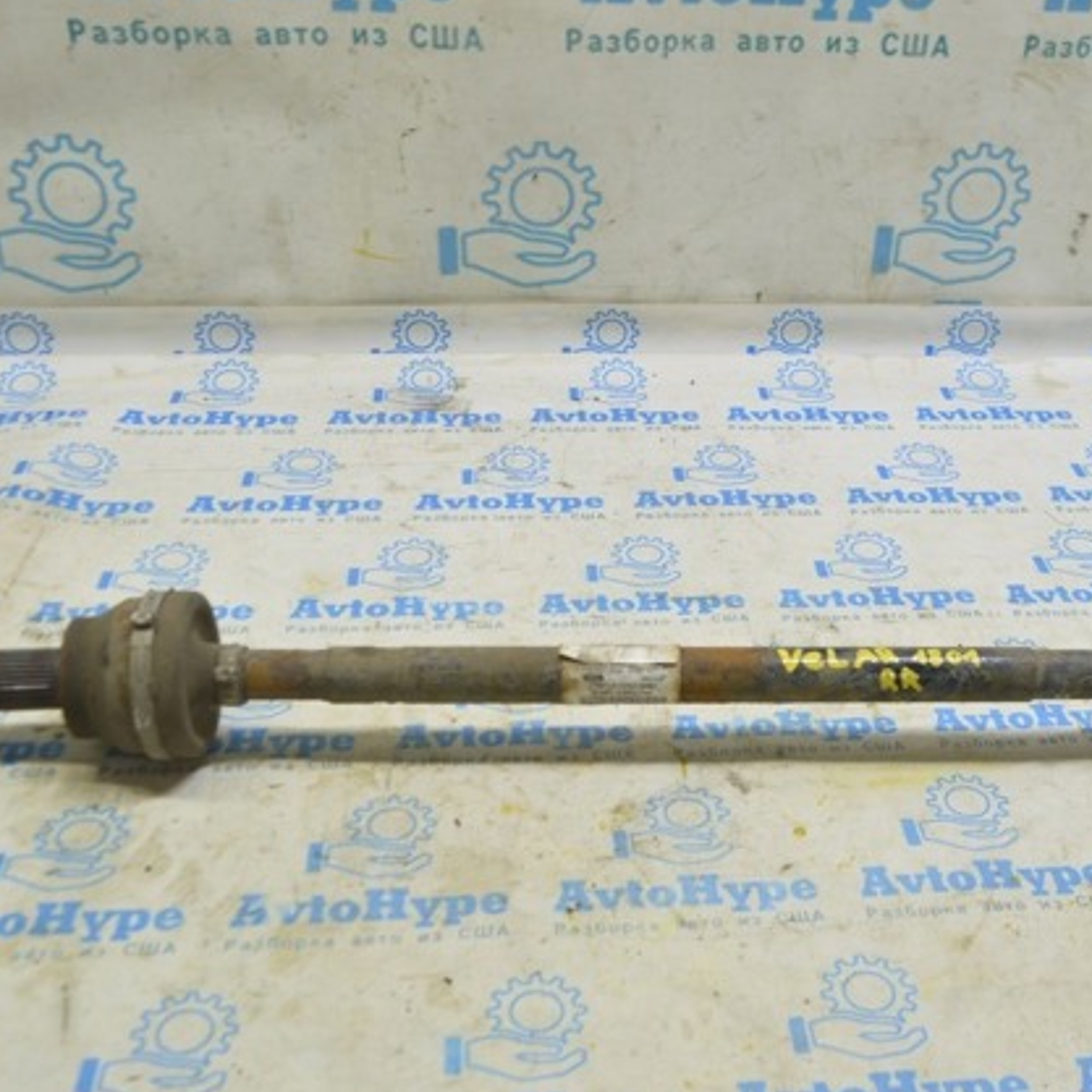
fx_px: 1535
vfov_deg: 39.2
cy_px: 549
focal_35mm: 43
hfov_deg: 38.9
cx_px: 689
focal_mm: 22
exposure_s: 1/20
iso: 400
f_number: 5.6
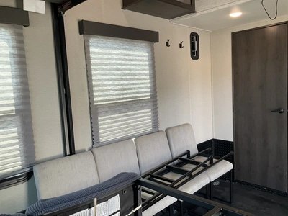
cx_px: 144
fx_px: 241
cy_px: 108
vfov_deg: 48.2
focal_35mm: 29
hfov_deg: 61.7
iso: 64
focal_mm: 3
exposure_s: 1/84
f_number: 1.8
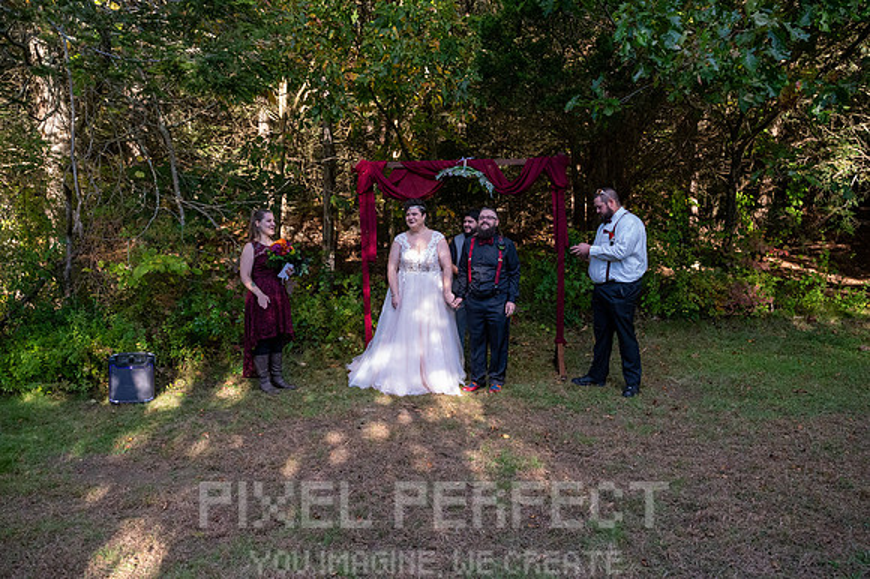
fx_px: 749
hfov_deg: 60.3
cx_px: 435
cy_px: 290
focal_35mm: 31
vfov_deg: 42.3
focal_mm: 31
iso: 6400
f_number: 4
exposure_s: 1/5000
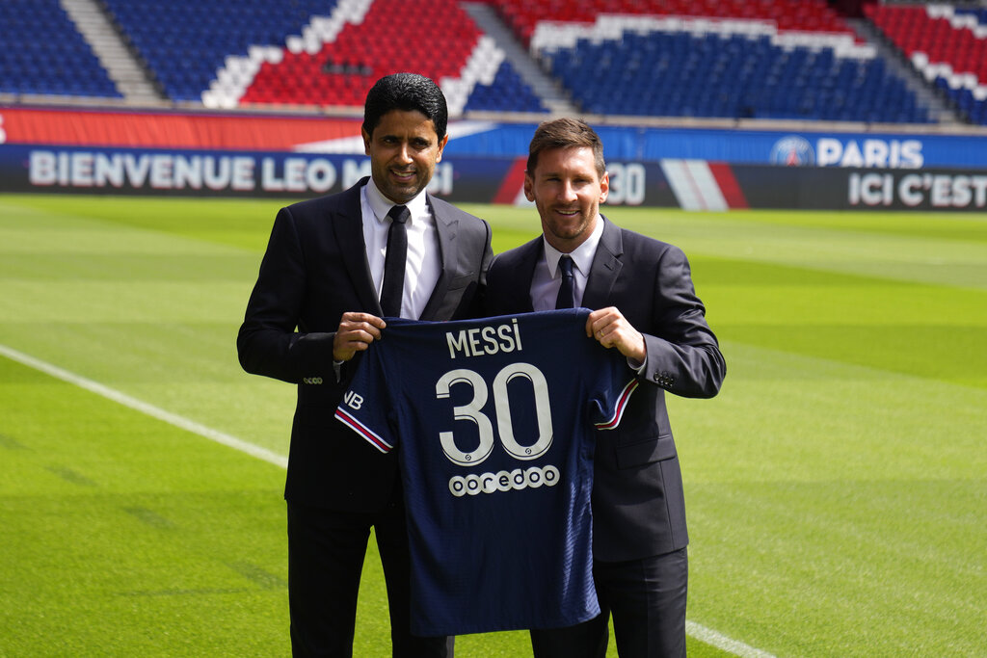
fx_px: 2879
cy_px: 329
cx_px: 494
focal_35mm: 105
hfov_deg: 19.5
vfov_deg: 13.0
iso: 160
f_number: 2.8
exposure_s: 1/1600
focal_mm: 70
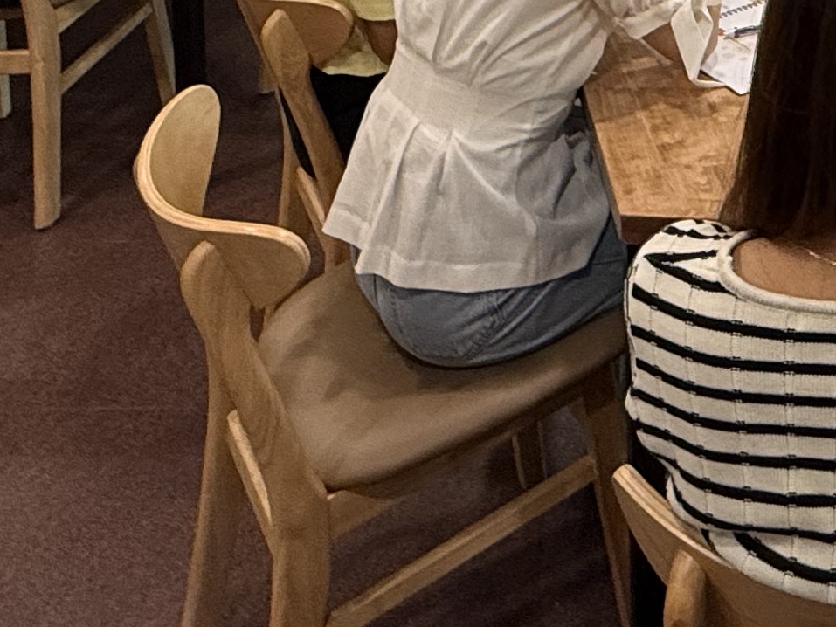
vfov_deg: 19.2
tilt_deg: -4.6
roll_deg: +0.9
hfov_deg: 27.3
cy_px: -483
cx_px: 1094
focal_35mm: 59
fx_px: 1425
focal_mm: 2.22
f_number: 2.2
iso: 125
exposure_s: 1/120
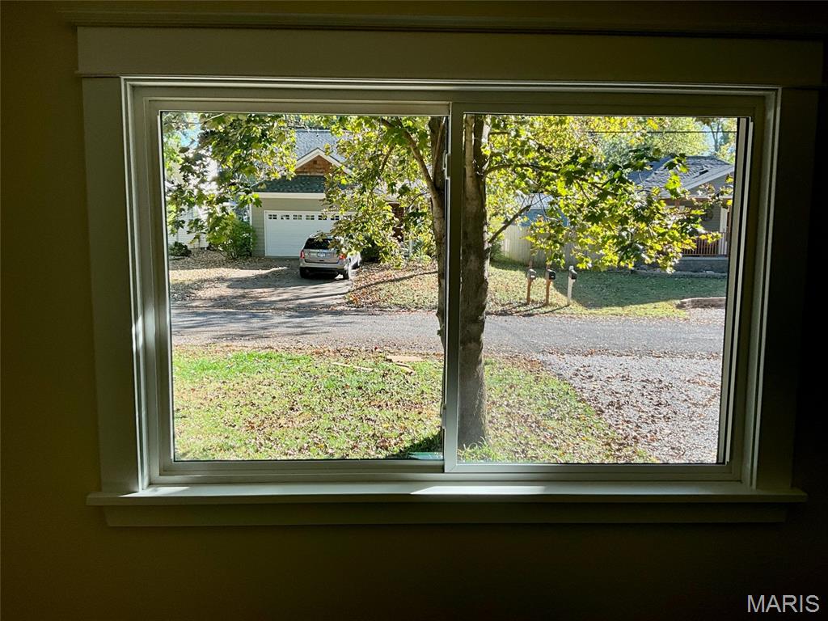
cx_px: 414
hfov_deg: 61.7
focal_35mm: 29
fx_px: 694
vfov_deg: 48.2
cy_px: 310
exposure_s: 1/136
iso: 16
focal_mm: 3
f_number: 1.8
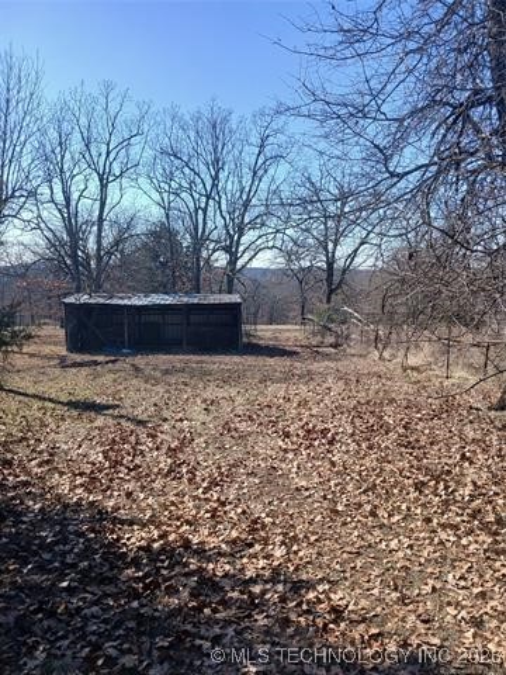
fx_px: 507
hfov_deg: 53.1
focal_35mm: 26
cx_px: 253
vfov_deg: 67.3
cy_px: 338
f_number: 1.8
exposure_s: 1/454
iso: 20
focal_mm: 3.98
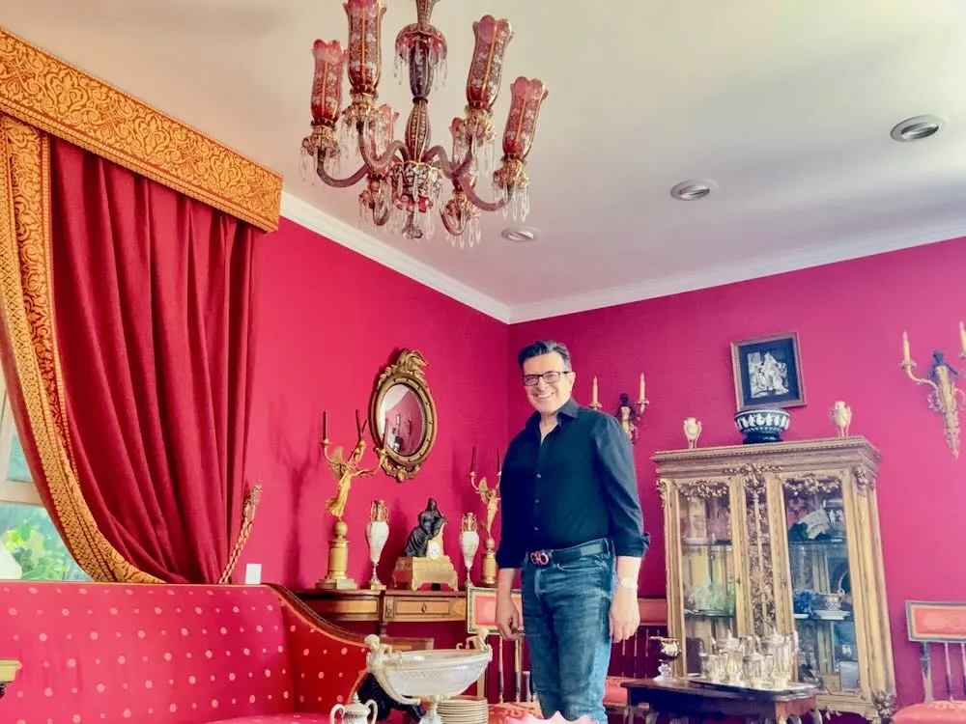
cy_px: 362
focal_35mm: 30
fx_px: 837
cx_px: 483
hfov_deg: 60.0
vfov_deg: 46.8
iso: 400
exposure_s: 1/39
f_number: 1.9
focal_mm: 2.69
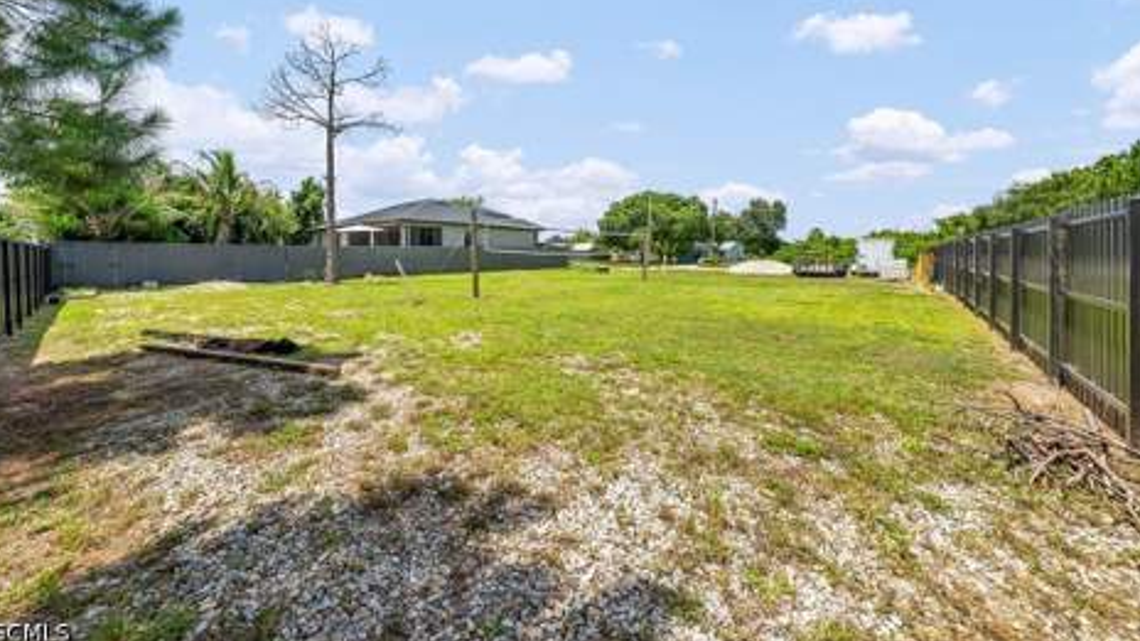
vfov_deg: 77.5
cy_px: 255
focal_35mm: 13
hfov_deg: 110.8
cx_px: 560
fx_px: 393
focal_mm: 12
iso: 200
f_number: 9
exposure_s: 1/160
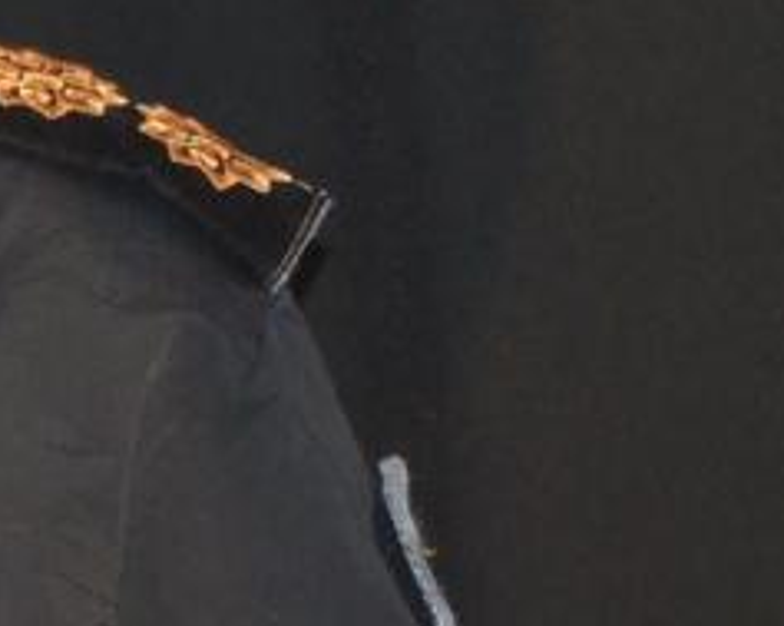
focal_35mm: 547
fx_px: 12677
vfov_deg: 2.8
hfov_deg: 3.5
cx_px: -648
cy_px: -185
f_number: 7.1
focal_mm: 90
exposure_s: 1/60
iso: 3200
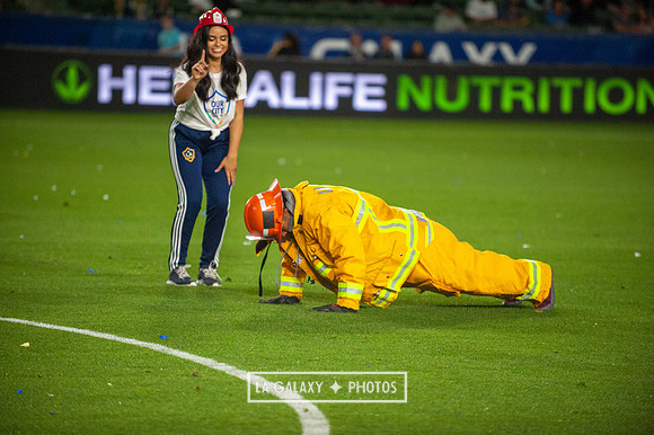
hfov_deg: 10.3
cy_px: 218
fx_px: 3631
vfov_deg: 6.9
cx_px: 327
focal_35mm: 200
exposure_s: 1/2500
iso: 3200
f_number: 2.8
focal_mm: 200
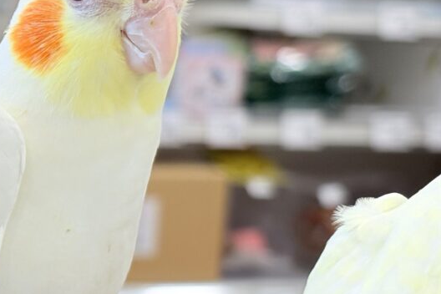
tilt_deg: -7.5
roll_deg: -2.5
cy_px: 165
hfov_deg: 16.3
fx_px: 1507
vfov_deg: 11.1
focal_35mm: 123
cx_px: -19
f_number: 1.6
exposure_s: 1/100
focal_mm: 5.96
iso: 64
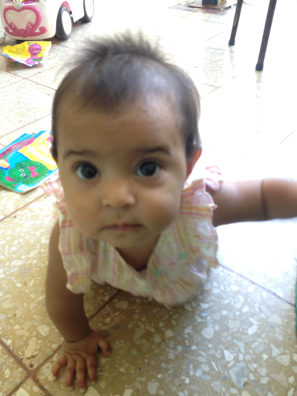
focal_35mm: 35
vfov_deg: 52.6
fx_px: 400
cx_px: 148
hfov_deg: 40.7
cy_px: 198
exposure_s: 1/20
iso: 64
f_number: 2.4
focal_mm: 4.28
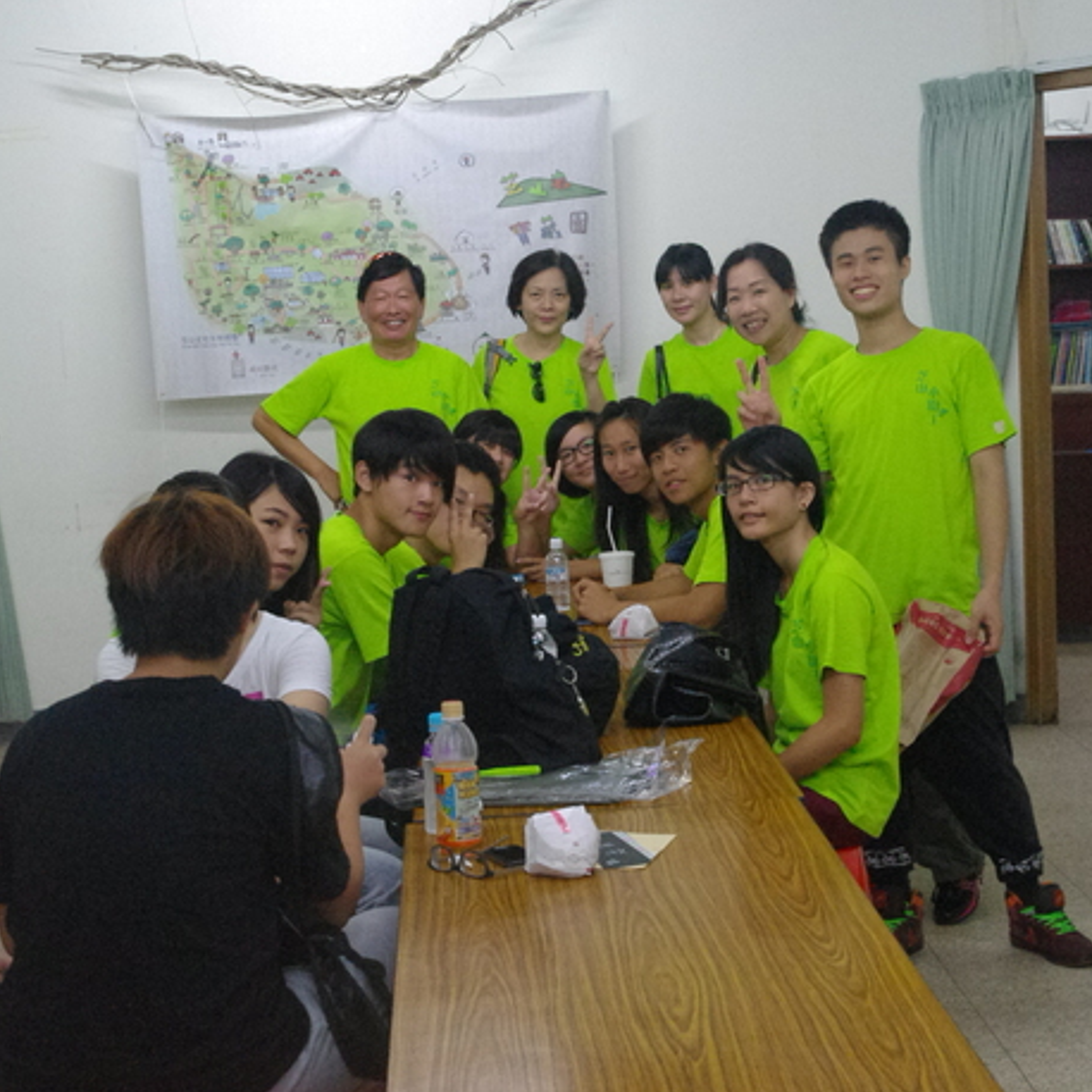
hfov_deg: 23.3
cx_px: 646
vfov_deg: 23.4
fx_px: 2641
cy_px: 547
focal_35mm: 74
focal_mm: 37.5
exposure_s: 1/30
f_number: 8
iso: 6400
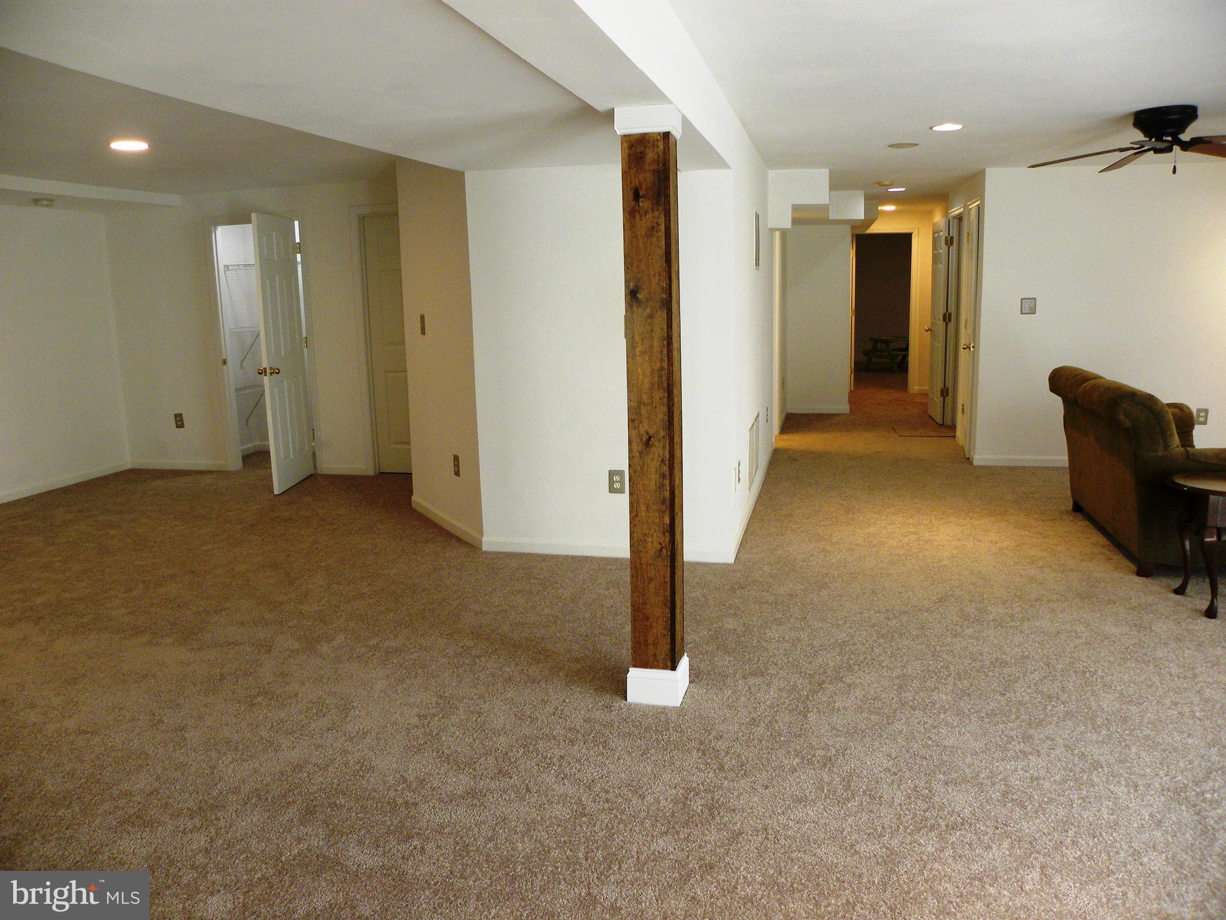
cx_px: 613
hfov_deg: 67.3
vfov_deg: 53.1
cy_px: 460
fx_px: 921
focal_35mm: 26
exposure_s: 1/72.6
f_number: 2.8
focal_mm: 4.6
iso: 169
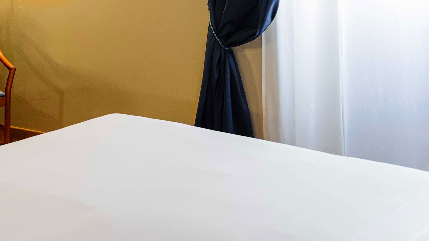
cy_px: -33
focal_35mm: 58
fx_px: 660
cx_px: 12
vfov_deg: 19.7
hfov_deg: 33.3
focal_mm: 28
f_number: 4
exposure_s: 1/60
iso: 1000
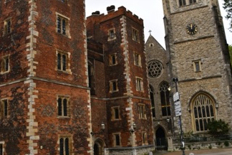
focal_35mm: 40
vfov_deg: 33.3
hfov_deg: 48.4
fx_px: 258
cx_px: 105
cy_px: 66
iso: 400
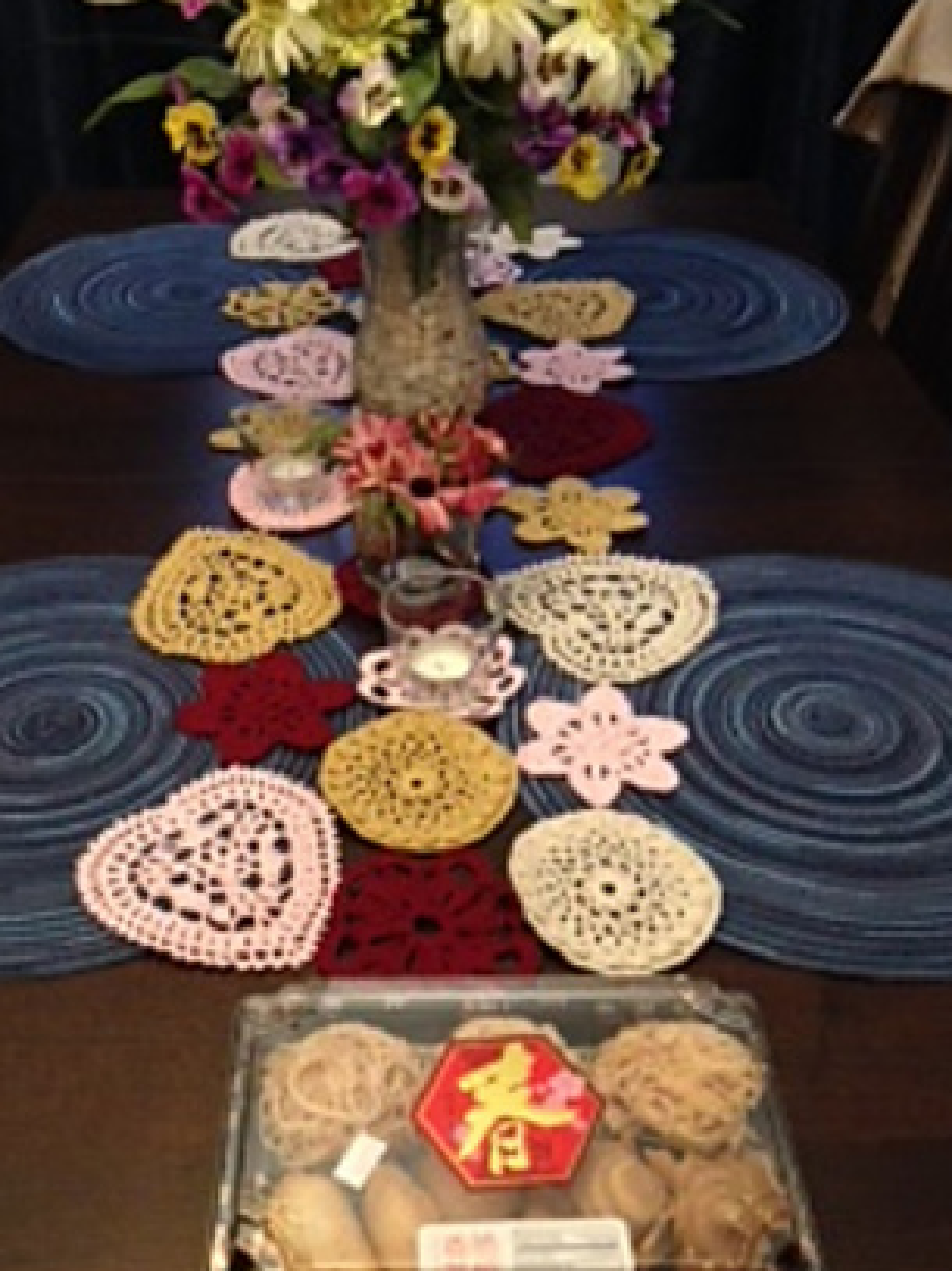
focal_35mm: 43
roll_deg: +1.9
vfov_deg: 43.8
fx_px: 1578
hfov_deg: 33.5
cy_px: 565
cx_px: 410
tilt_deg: -31.8
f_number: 2.4
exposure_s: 1/20
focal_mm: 4.28
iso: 400
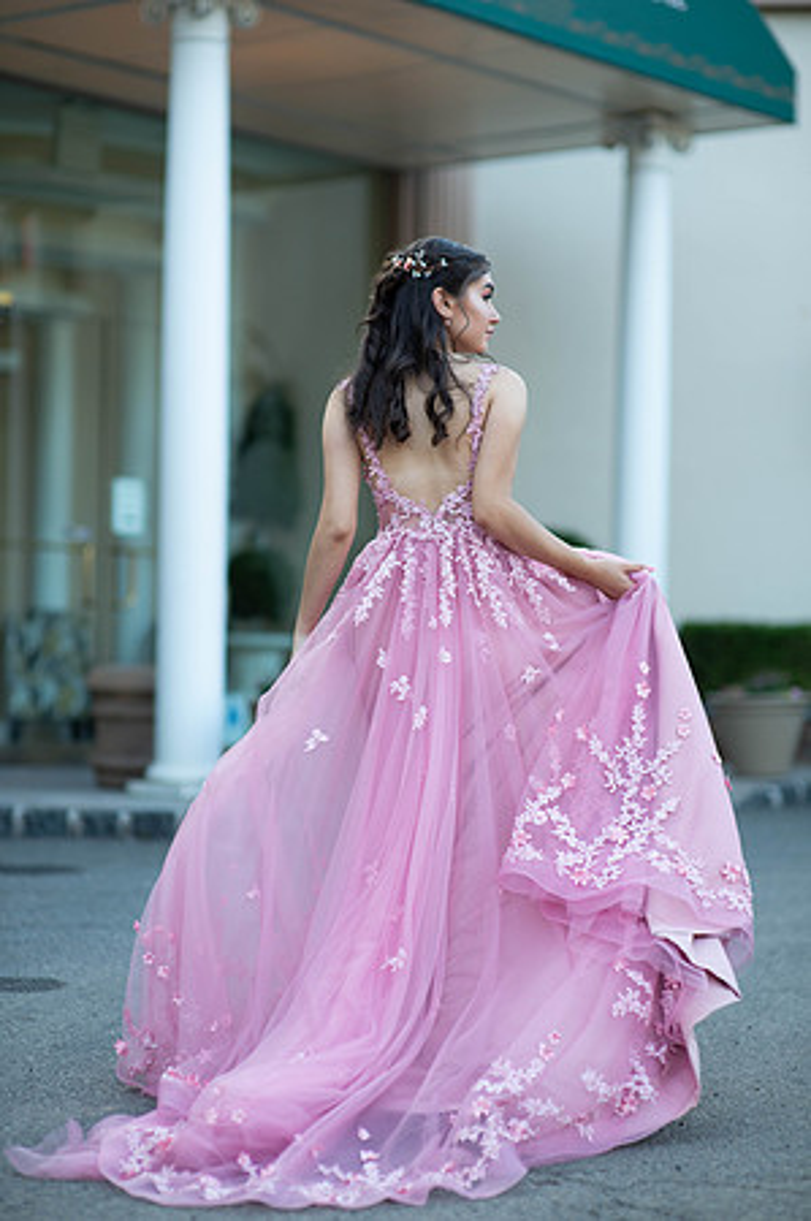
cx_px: 406
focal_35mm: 85
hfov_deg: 16.0
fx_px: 2879
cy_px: 610
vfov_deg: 23.9
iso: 250
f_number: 2
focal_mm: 85
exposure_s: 1/640
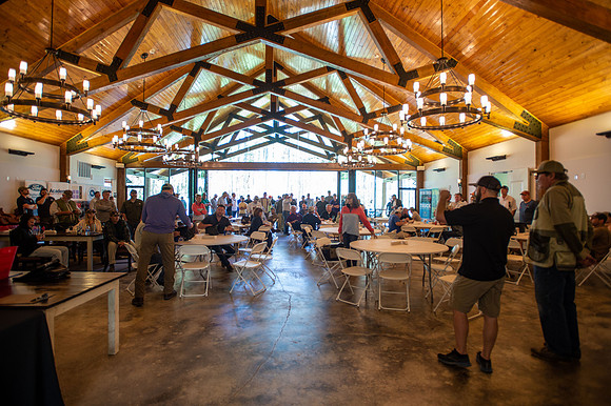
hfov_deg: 91.2
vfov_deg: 68.4
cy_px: 203
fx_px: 299
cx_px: 306
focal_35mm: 18
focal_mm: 17
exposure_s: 1/100
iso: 640
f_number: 3.2
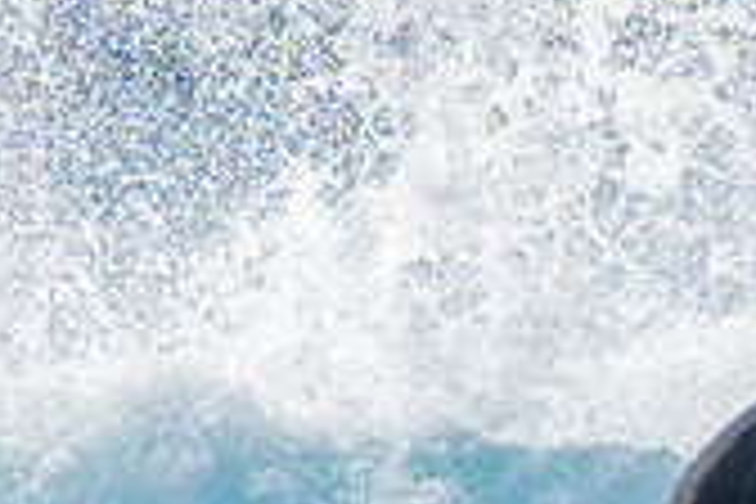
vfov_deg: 0.7
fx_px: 43614
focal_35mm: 2077
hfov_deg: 1.0
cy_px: 695
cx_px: 922
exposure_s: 1/2000
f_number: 5.6
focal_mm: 400
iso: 250
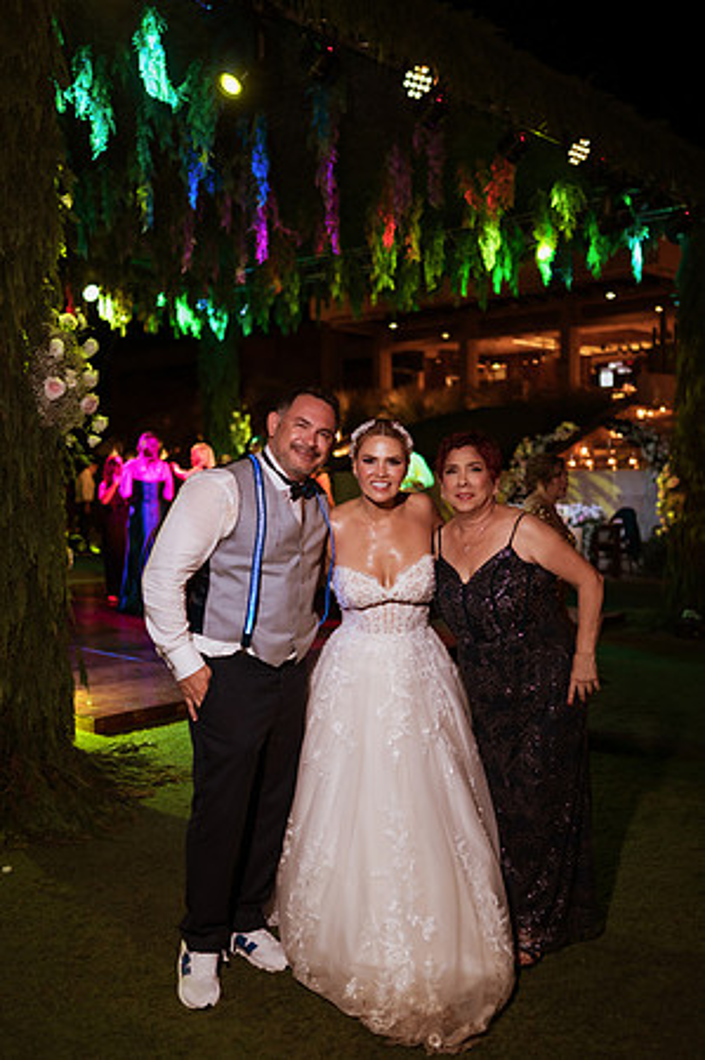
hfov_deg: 37.8
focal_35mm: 35
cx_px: 352
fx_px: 1030
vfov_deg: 54.5
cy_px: 530
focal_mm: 35
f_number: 1.8
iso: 1600
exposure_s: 1/160
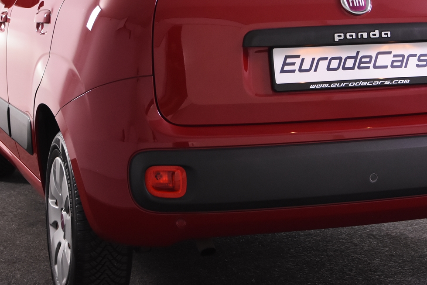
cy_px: 61
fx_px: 1186
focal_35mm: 100
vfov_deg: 13.6
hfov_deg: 20.4
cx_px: 255
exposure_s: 1/80
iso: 1600
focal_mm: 34
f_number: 4.5
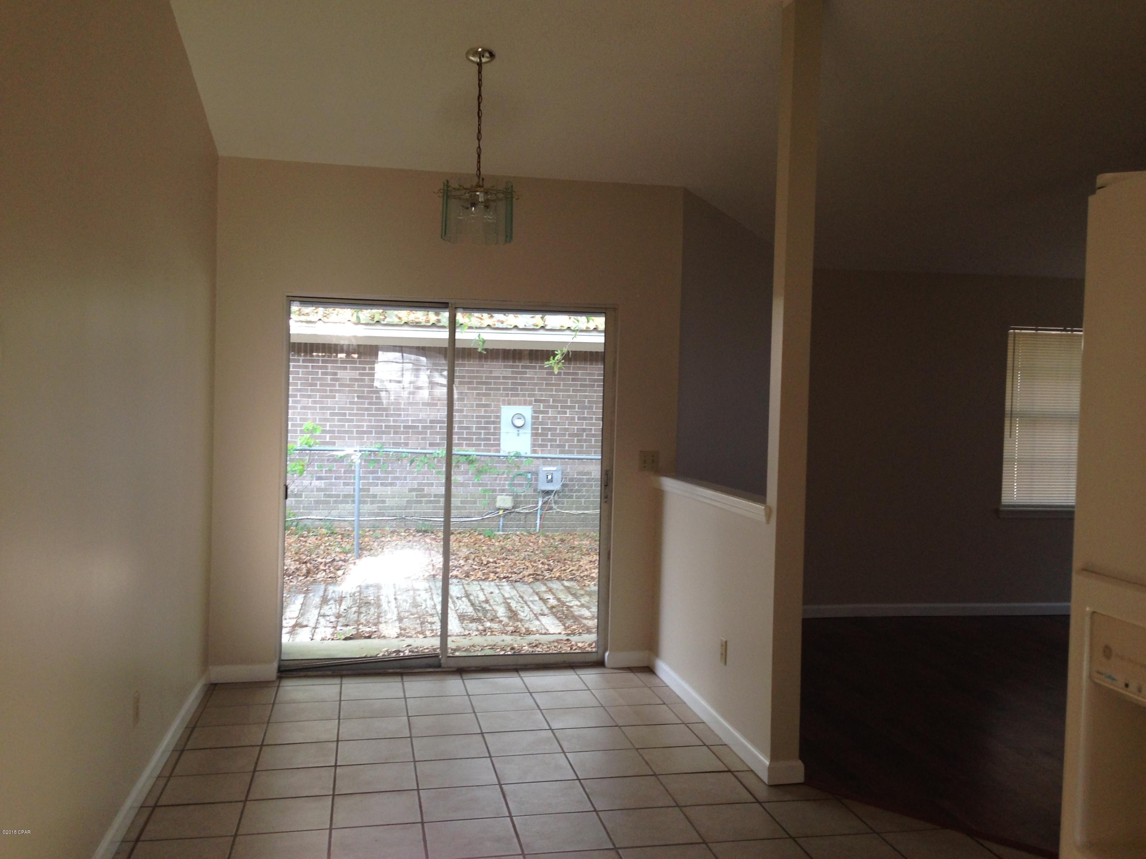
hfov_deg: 55.4
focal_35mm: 33
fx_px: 1093
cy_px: 430
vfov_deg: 42.9
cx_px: 573
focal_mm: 4.12
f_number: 2.4
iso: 64
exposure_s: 1/60
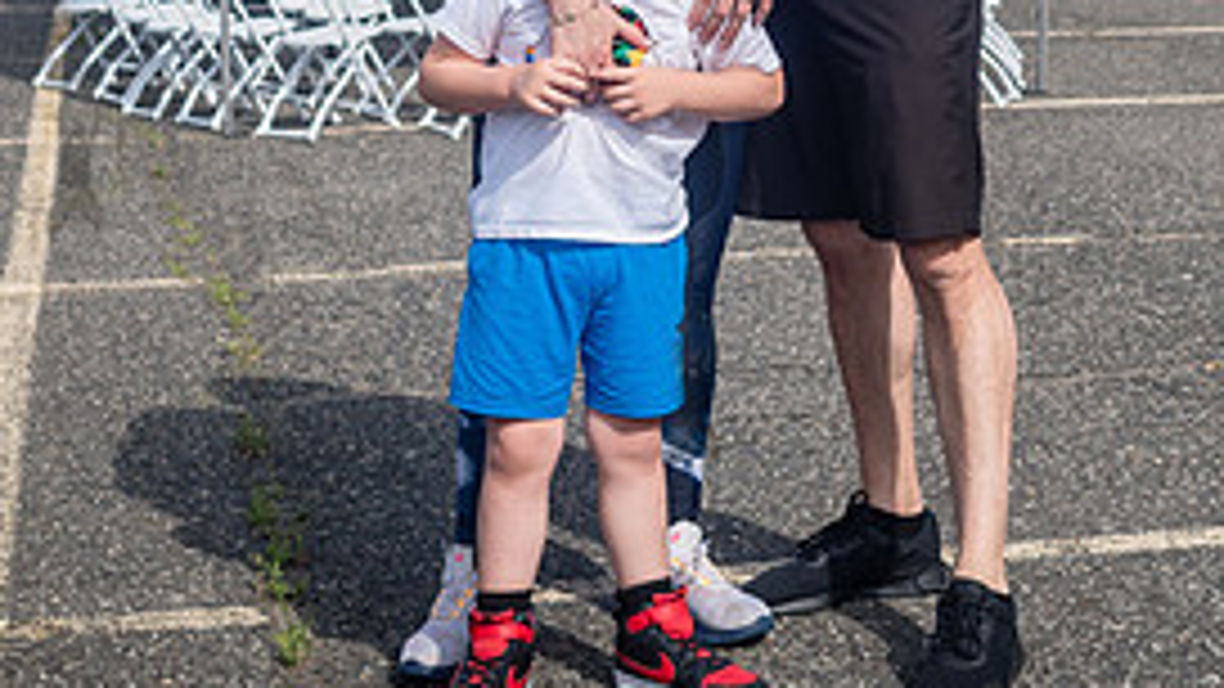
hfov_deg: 24.9
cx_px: 776
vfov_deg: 13.9
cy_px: -85
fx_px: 2759
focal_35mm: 85
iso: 200
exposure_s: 1/2500
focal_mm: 35
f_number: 4
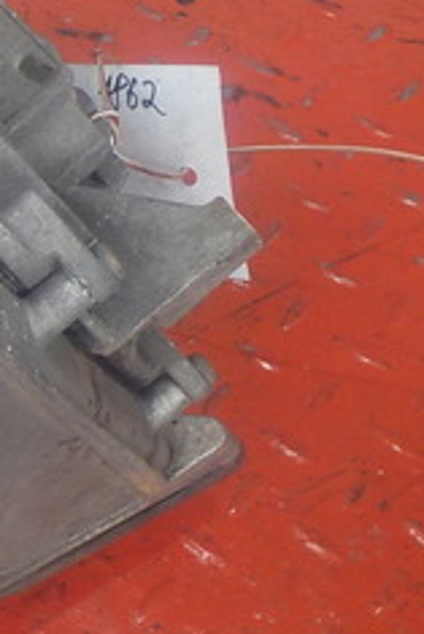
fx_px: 1499
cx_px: -305
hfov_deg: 14.4
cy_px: 283
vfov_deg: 23.9
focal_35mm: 85
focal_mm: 4.1
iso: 140
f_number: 3.3
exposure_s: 1/30
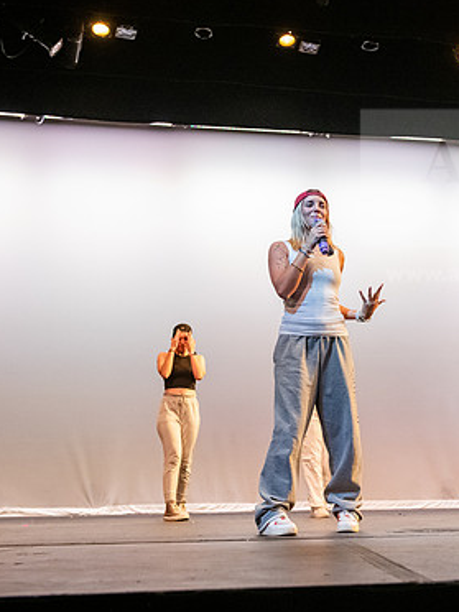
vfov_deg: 37.5
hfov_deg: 28.4
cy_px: 308
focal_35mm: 51
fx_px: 902
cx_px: 311
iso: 4000
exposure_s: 1/320
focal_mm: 34
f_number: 3.5
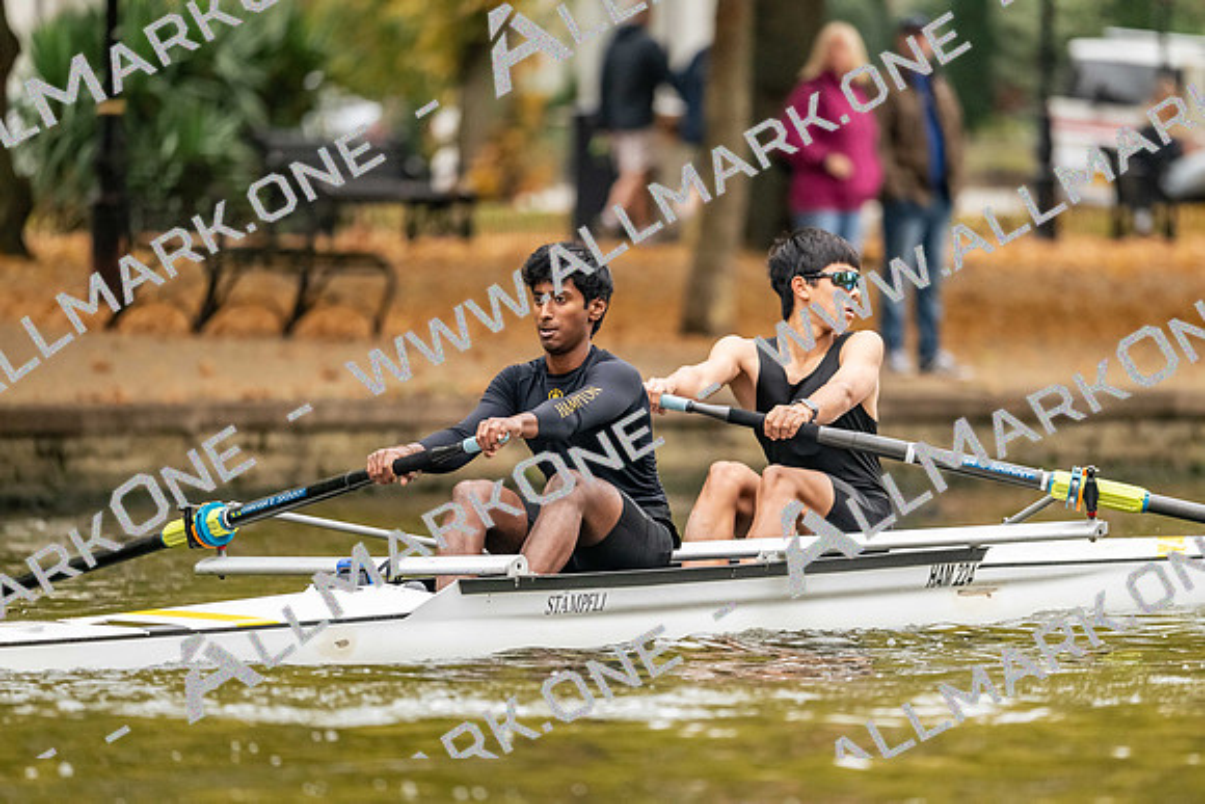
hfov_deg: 5.2
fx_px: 13391
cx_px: 602
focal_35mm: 400
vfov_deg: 3.4
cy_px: 402
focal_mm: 400
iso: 4000
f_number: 4.5
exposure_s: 1/2500
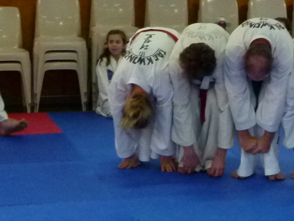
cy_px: 4
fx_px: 866
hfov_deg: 19.2
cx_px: 214
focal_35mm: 102
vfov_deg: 14.3
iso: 400
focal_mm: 6.1
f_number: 3
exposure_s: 1/30
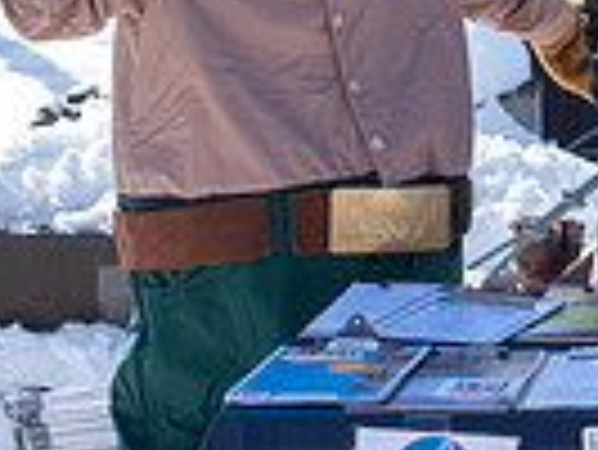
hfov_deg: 13.0
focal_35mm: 147
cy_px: 155
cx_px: 773
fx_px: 2542
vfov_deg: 10.1
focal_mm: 23
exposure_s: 1/1000
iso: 320
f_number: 4
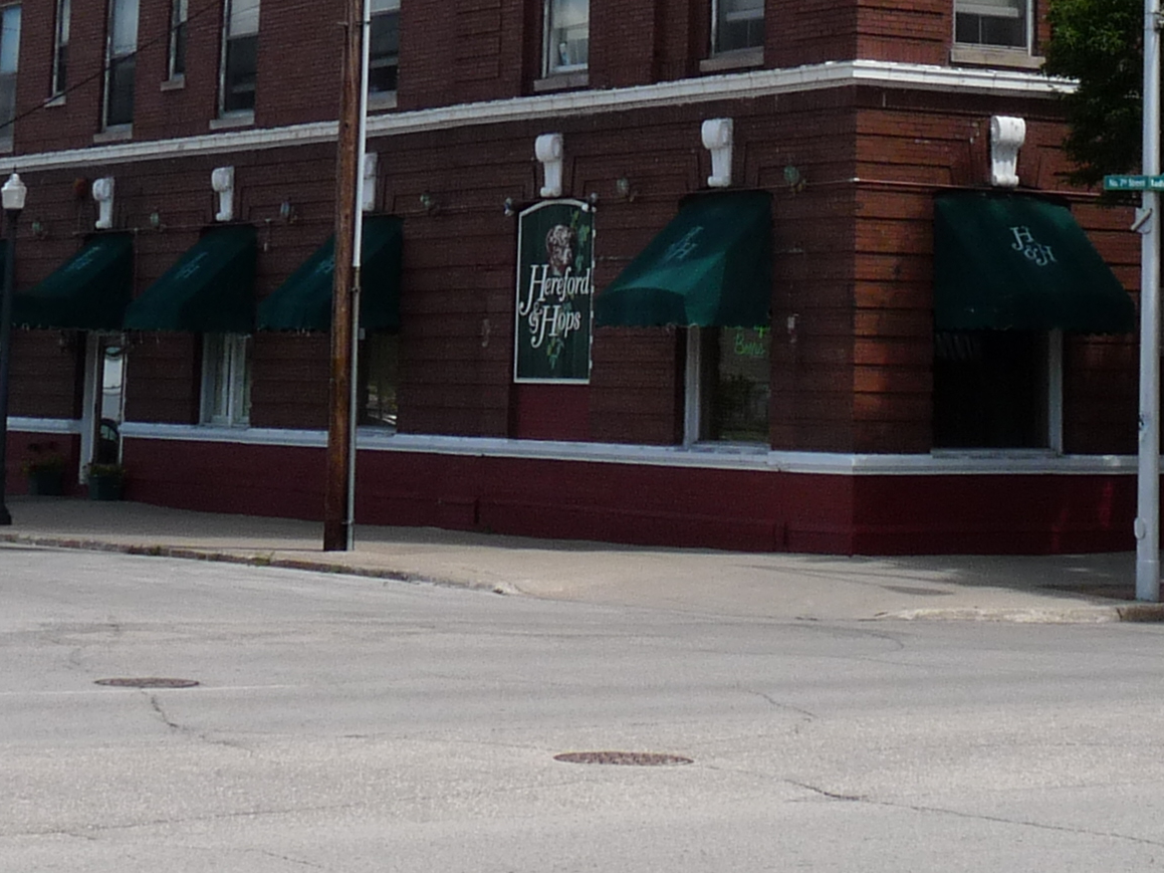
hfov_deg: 18.3
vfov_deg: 13.1
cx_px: 805
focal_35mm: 107
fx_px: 3598
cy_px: -406
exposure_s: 1/400
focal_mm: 6
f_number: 5.6
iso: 100
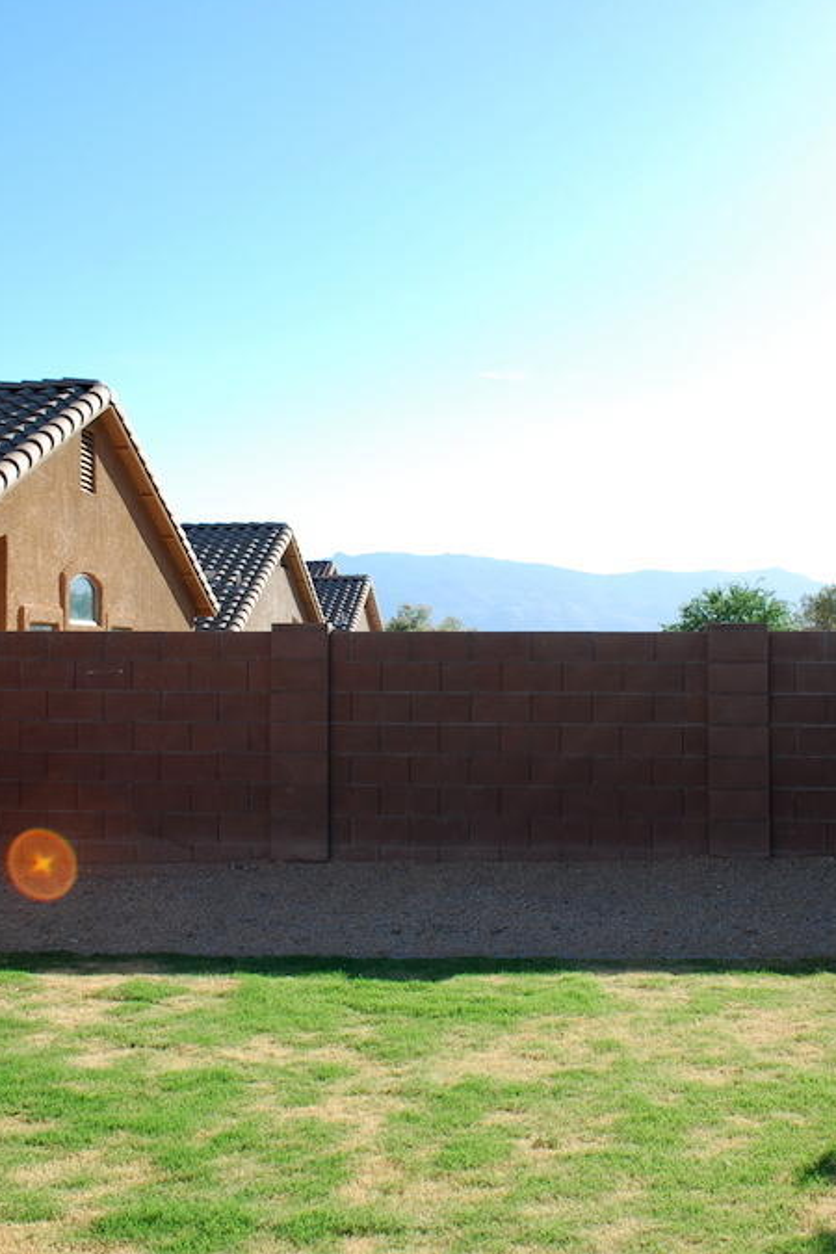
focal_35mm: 41
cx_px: 405
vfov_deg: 47.4
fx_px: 1428
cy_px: 629
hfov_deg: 32.6
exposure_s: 1/200
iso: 100
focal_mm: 18
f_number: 6.3
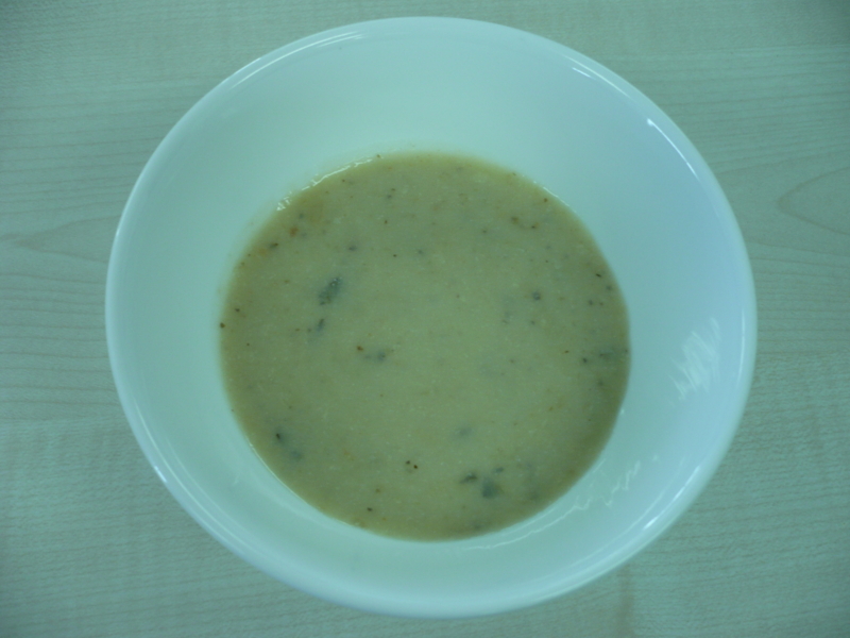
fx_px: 859
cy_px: 319
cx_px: 425
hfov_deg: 52.6
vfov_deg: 40.7
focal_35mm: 35
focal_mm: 5.8
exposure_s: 1/40
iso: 100
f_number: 2.8
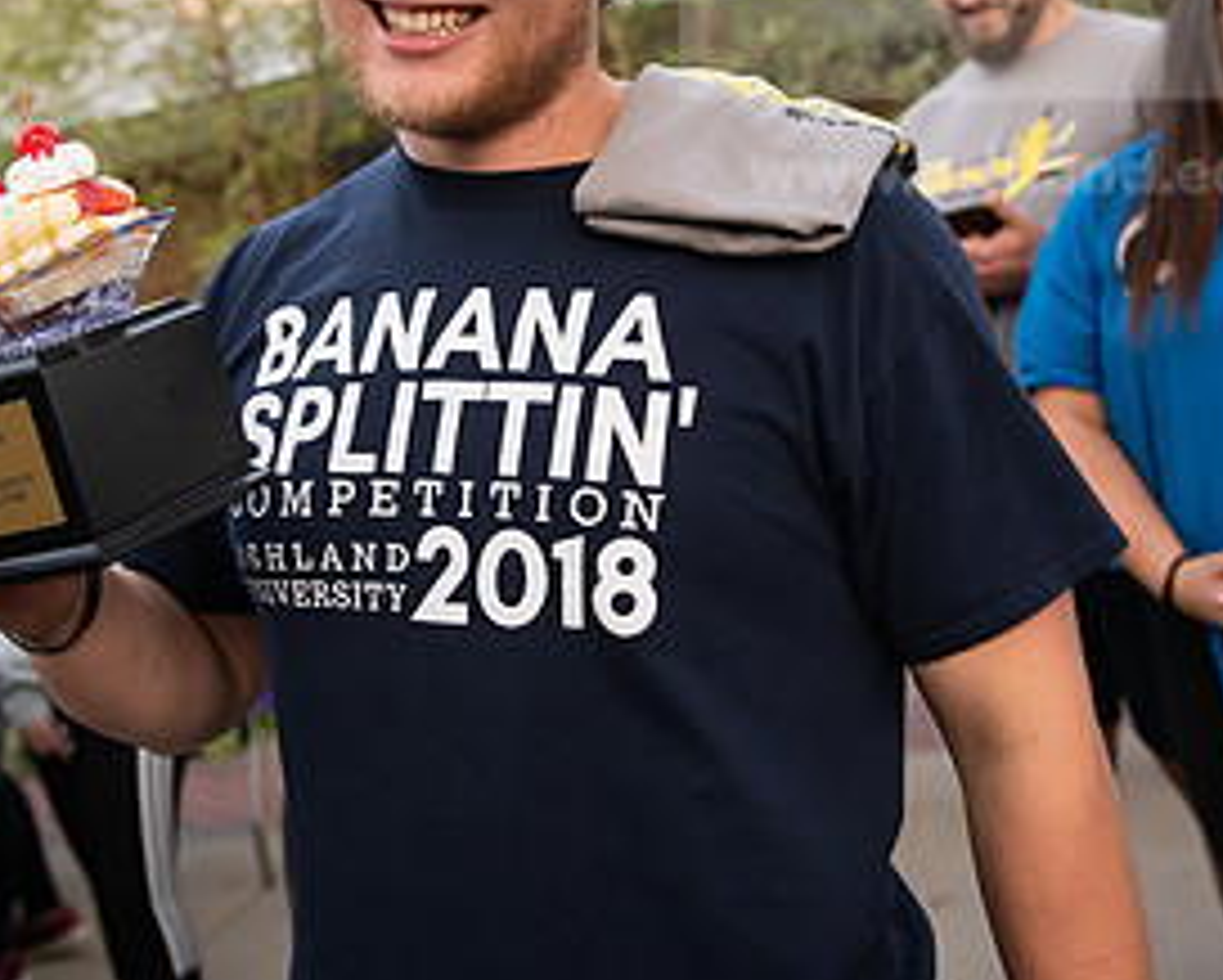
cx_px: 544
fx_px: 2318
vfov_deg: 23.7
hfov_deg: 29.5
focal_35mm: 64
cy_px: 267
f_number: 3.5
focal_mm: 32
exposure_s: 1/320
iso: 1000
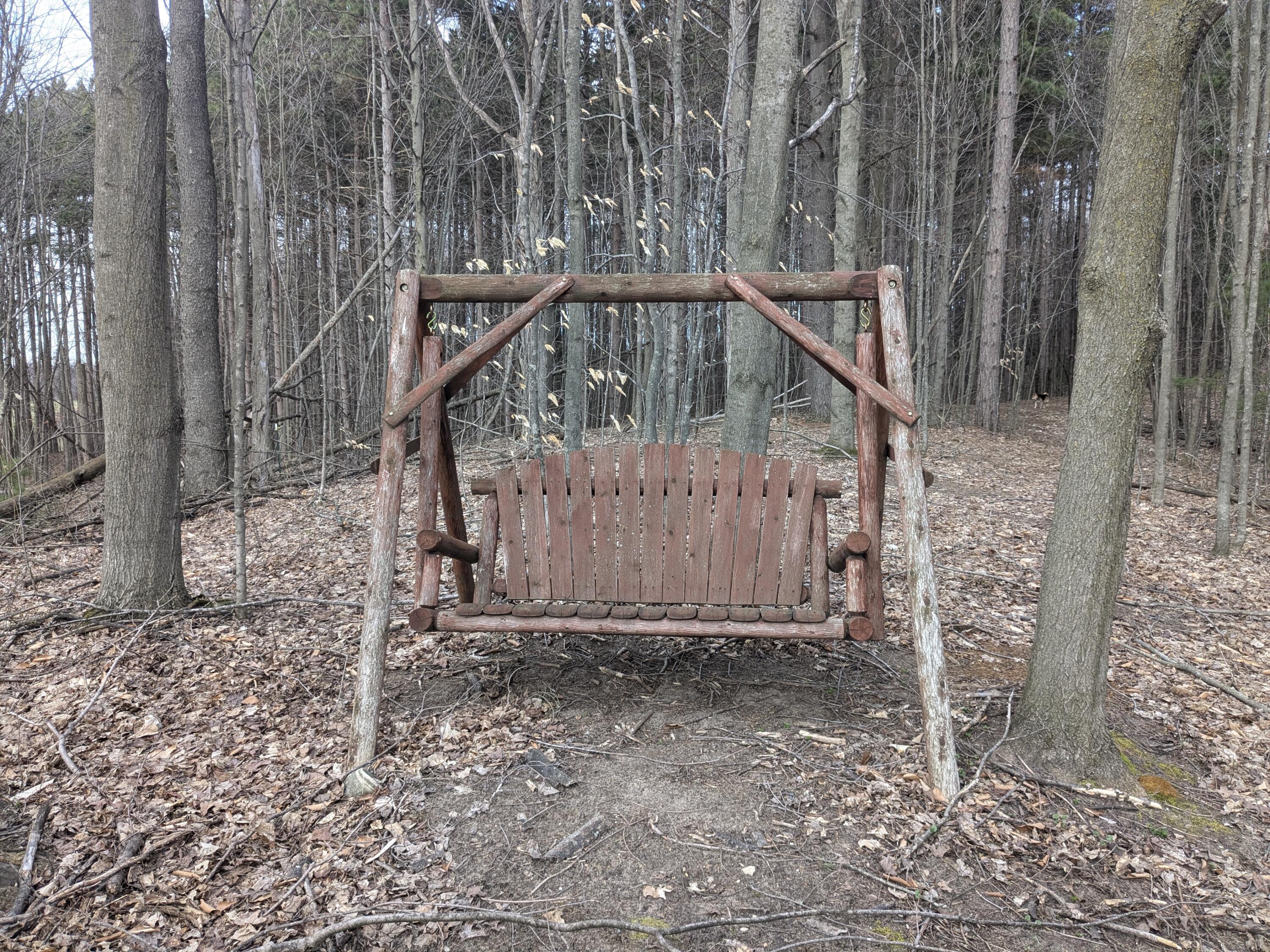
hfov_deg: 65.3
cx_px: 635
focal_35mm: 27
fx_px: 991
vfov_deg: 51.4
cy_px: 476
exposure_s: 1/254
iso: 44
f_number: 1.73
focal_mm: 4.38
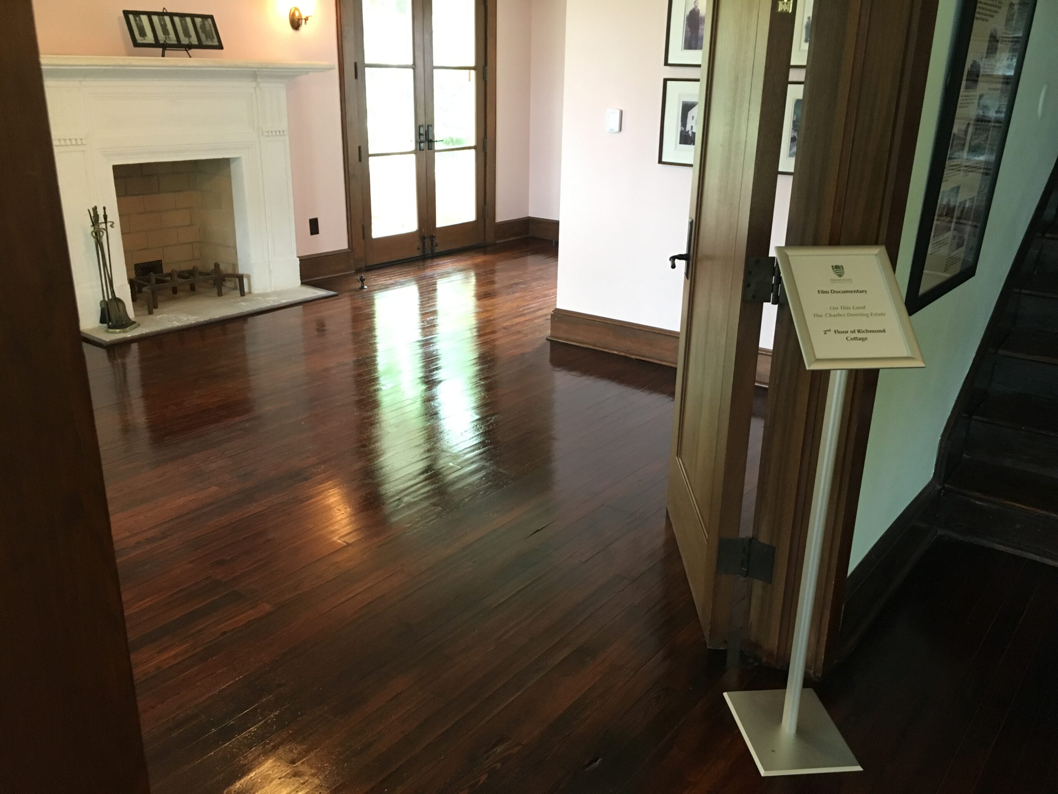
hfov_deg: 61.7
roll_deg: -1.1
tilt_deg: -19.3
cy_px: 397
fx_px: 886
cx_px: 529
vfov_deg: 48.2
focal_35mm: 29
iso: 200
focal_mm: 4.15
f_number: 2.2
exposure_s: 1/24
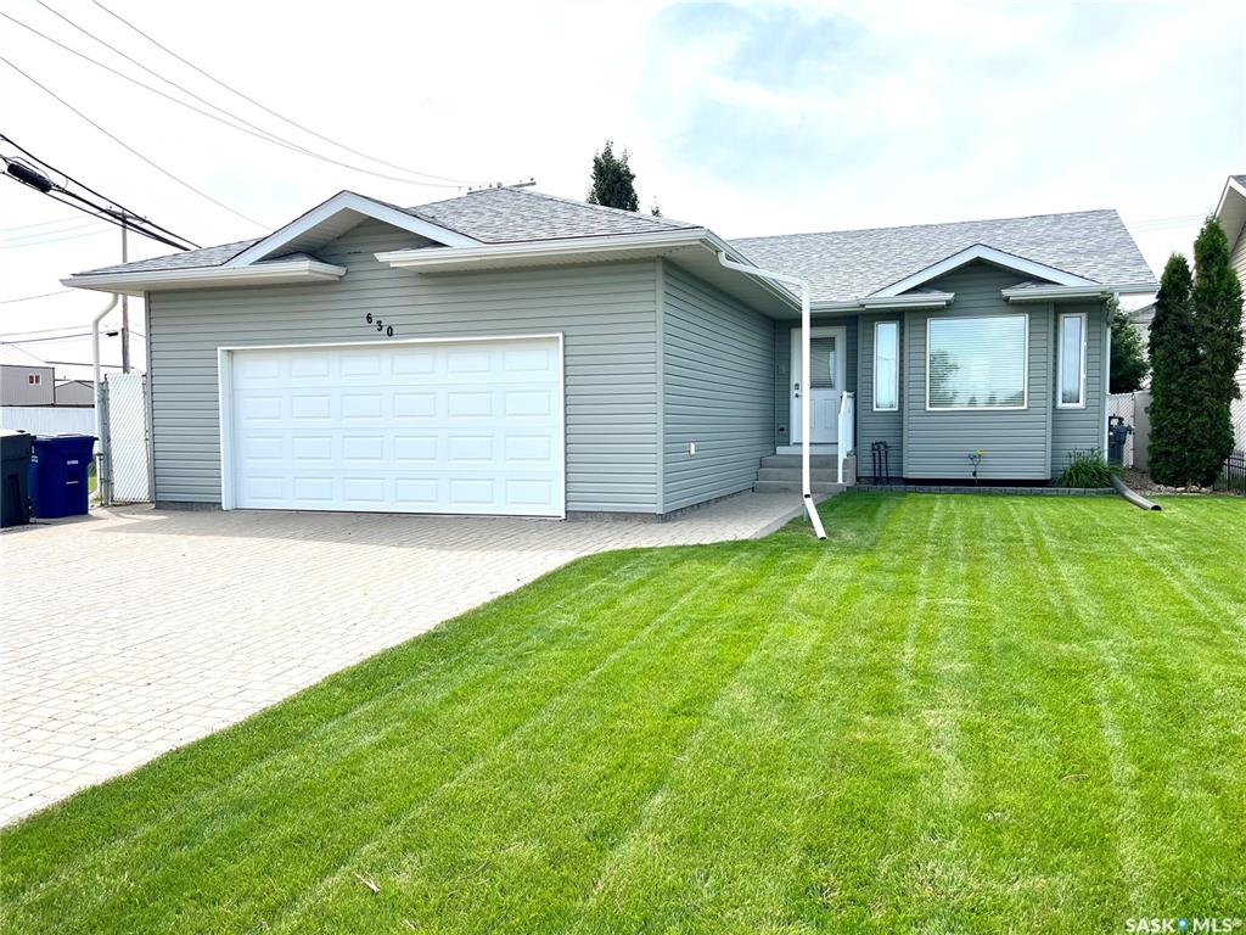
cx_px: 623
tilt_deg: -1.9
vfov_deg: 53.1
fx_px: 936
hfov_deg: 67.3
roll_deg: +0.7
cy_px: 468
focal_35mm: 26
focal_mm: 5.1
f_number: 1.6
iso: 50
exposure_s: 1/3215
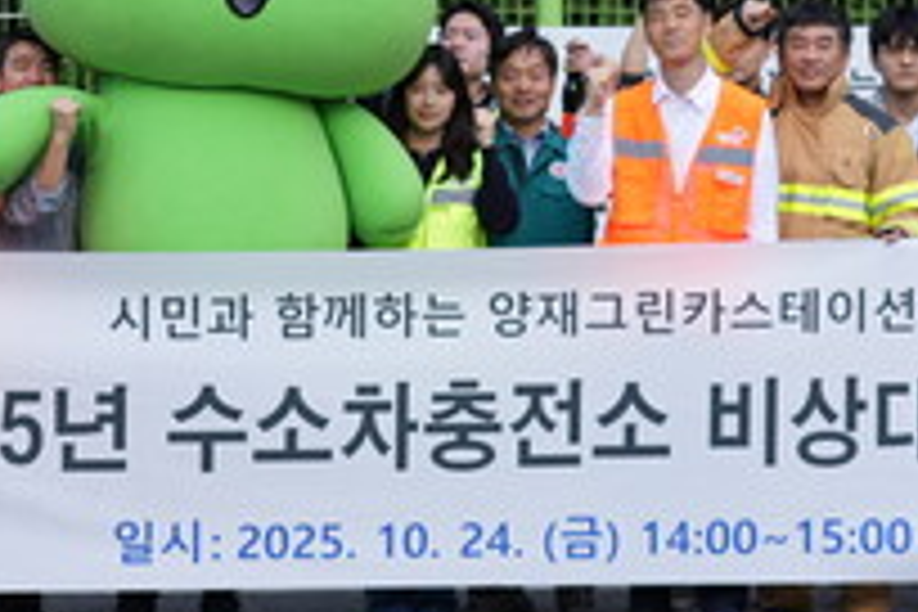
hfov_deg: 12.2
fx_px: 4284
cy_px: -38
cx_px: 472
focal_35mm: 168
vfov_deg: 8.1
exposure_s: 1/400
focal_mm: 57
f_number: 4
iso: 160
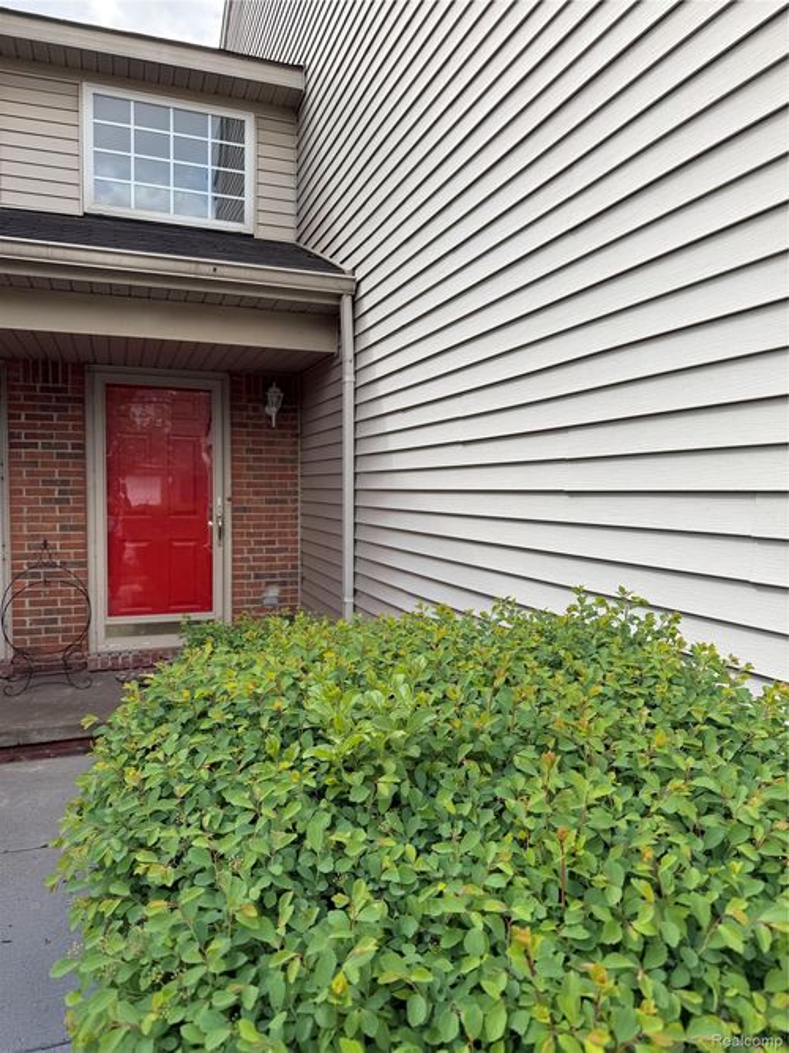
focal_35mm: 24
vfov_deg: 71.6
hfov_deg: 56.8
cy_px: 526
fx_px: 730
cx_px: 394
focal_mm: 6.76
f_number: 1.78
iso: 80
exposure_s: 1/1046
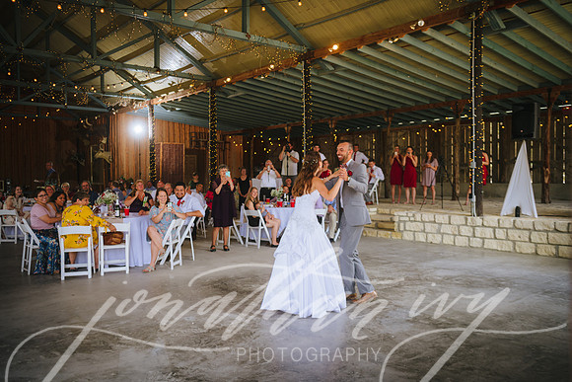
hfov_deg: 60.3
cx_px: 286
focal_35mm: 31
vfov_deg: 42.3
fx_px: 493
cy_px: 191
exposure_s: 1/160
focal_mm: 31
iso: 160
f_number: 2.8
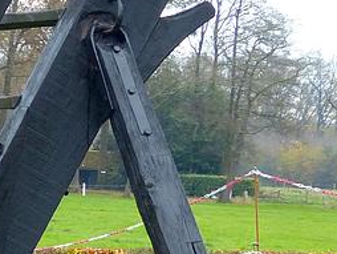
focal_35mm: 212
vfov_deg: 7.0
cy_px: 243
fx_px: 2066
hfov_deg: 8.9
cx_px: -285
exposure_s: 1/125
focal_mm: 8.7
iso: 100
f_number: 3.5
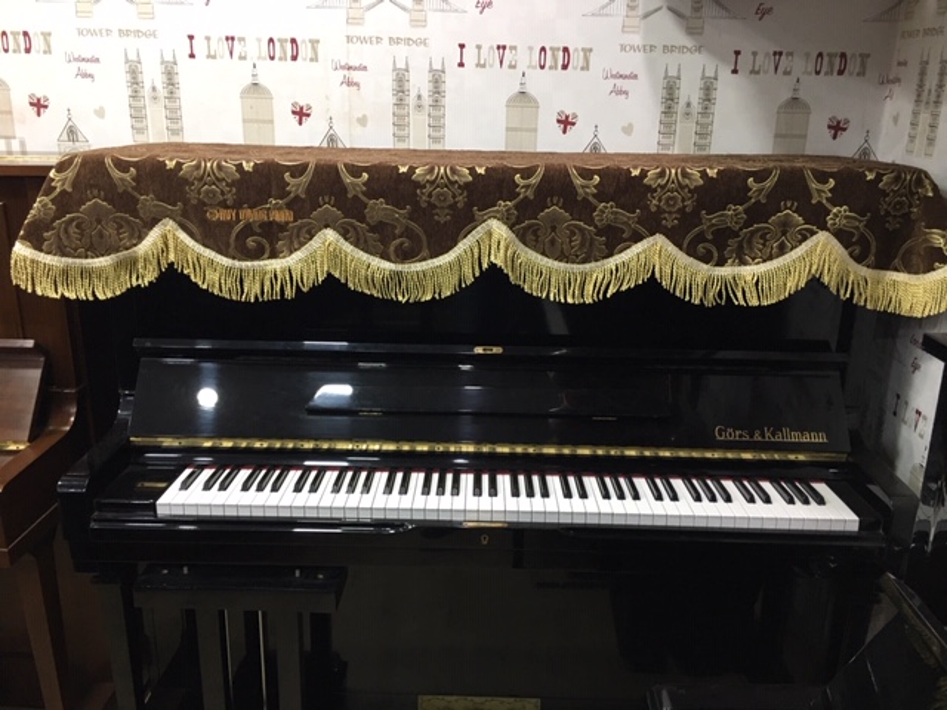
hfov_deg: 61.7
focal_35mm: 29
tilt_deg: -16.8
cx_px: 474
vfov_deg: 48.2
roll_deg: -0.8
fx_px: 793
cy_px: 355
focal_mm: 4.15
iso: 80
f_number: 2.2
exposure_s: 1/17
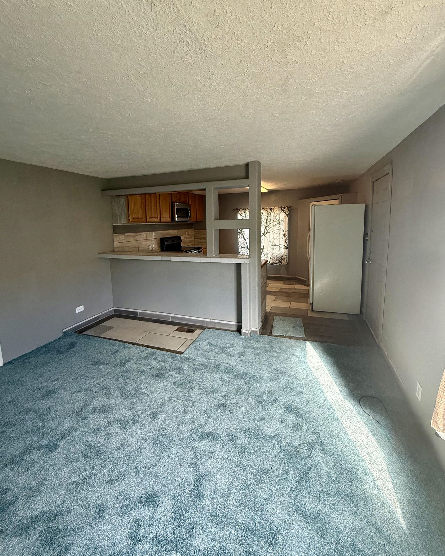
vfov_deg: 96.5
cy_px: 253
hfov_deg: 84.0
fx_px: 247
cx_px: 225
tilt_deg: -6.3
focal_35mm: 15
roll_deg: +1.0
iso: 200
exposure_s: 1/99
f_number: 2.2
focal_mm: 2.22
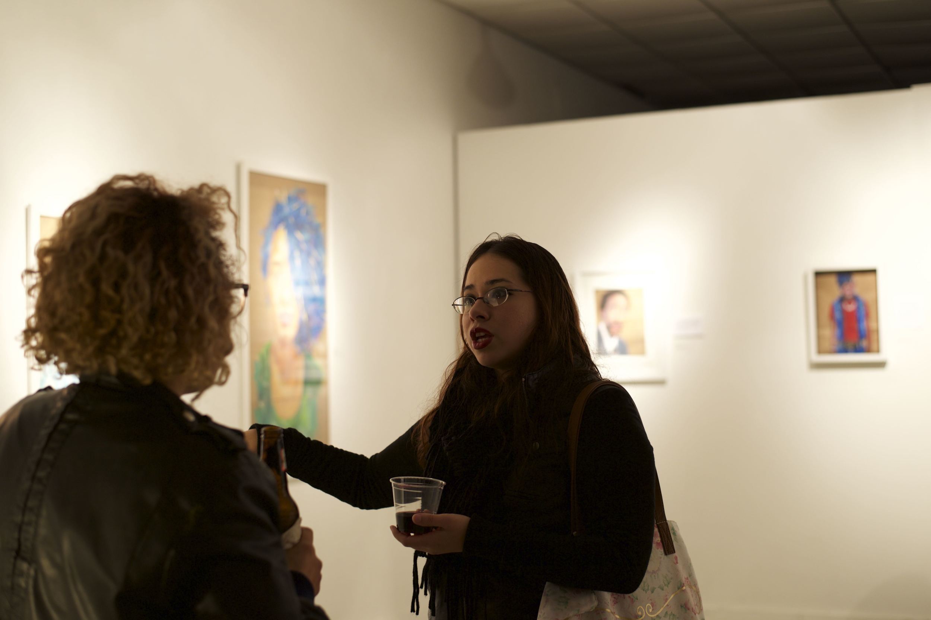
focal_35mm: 50
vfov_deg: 27.0
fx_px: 1292
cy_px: 310
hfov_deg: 39.6
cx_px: 466
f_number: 3.2
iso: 500
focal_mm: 50
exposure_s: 1/40
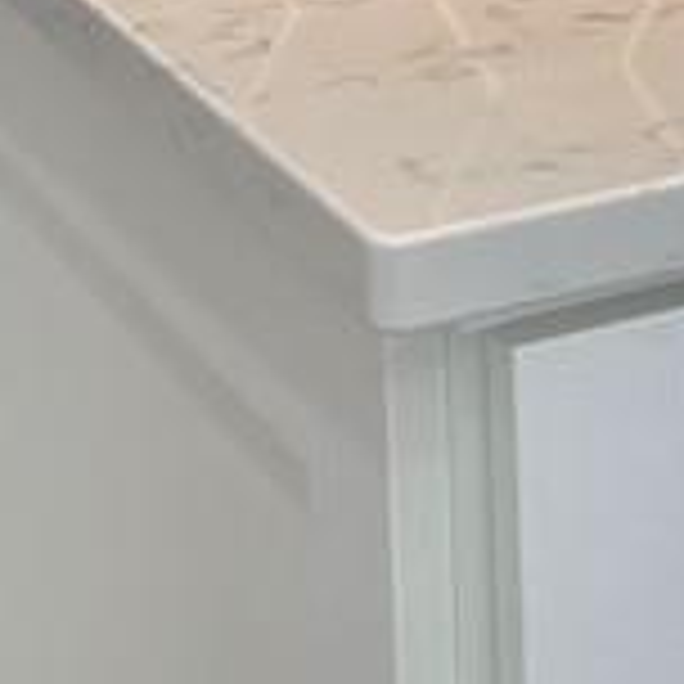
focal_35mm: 224
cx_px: 1242
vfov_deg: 7.5
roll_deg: +0.2
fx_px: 5008
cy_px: -711
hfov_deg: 7.6
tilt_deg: -9.6
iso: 100
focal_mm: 6.76
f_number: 1.78
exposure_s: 1/120
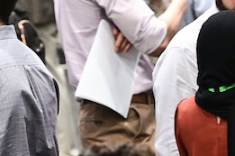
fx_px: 5245
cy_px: 92
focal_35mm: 805
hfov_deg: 2.6
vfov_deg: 1.7
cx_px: 112
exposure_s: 1/100
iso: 6400
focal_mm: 175
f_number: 4.5
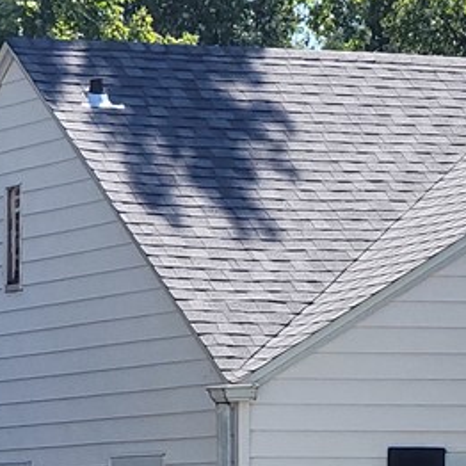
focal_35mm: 249
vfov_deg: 7.0
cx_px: 685
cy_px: 471
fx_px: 3792
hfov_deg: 6.9
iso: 50
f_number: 2.4
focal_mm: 9
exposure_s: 1/805
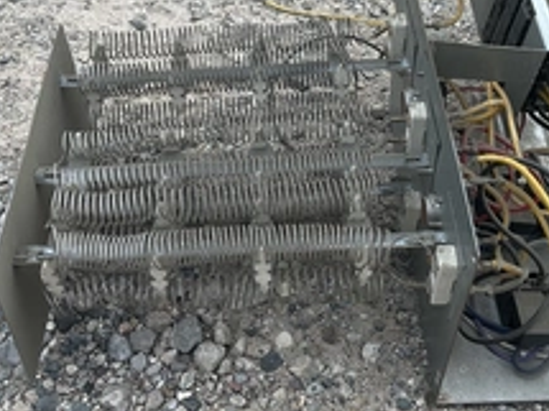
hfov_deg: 35.5
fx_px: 856
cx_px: 324
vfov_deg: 26.9
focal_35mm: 54
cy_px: 158
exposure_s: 1/248
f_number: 1.8
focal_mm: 3
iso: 25
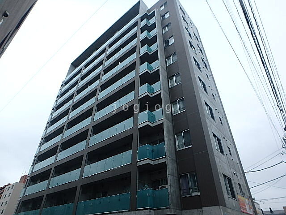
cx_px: 143
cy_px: 108
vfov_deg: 63.4
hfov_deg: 79.0
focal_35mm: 21
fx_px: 174
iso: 125
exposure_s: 1/400
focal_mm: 3.7
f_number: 3.5
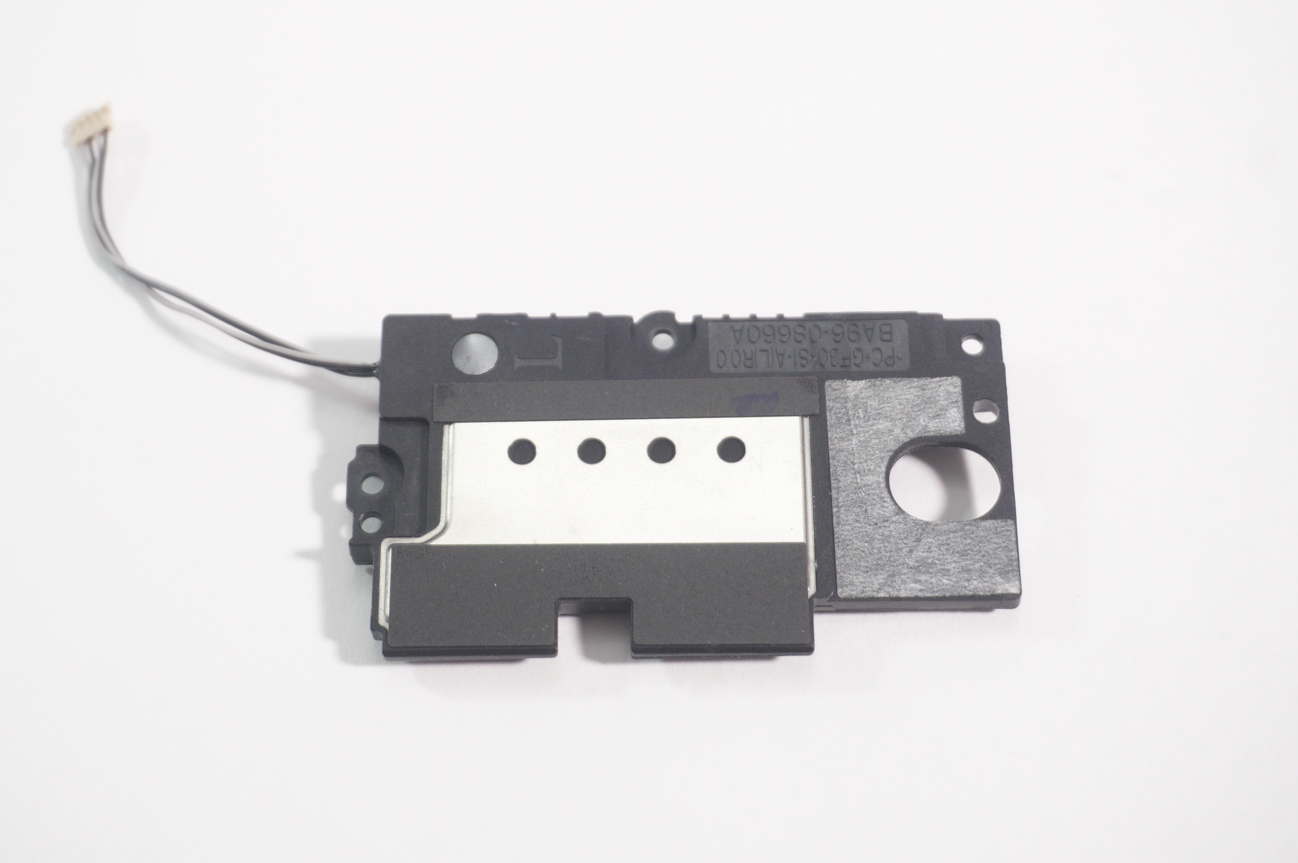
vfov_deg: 19.8
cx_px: 593
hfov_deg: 29.4
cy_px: 402
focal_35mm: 69
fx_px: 2469
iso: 800
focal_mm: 41
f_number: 5.6
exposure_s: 1/30
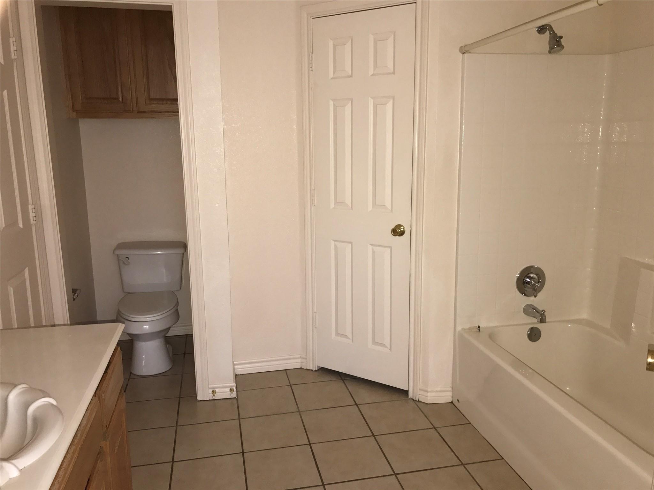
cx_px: 327
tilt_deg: -11.2
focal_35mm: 28
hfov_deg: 63.4
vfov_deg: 49.7
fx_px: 529
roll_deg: +0.8
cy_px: 245
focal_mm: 3.99
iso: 50
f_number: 1.8
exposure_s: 1/17
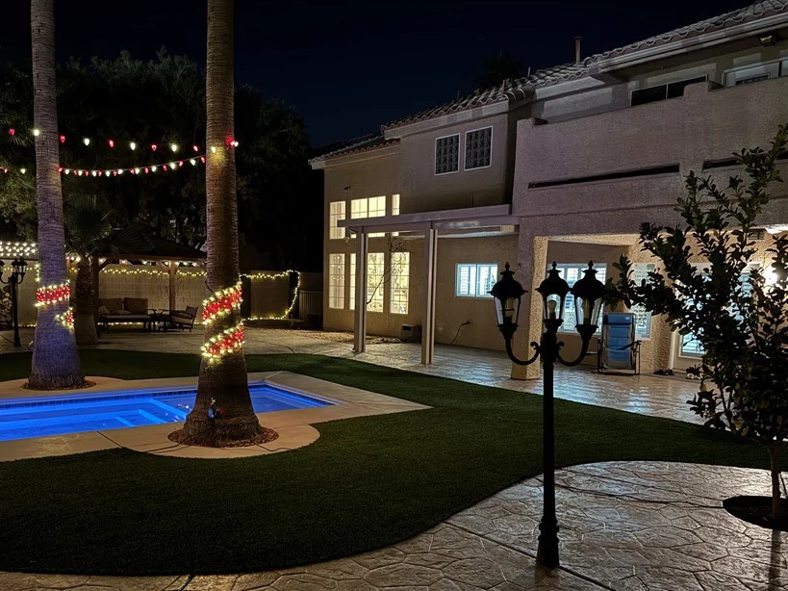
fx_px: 683
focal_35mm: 30
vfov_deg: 46.4
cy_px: 367
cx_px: 416
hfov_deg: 59.9
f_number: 1.78
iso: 1000
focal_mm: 6.76
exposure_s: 1/15
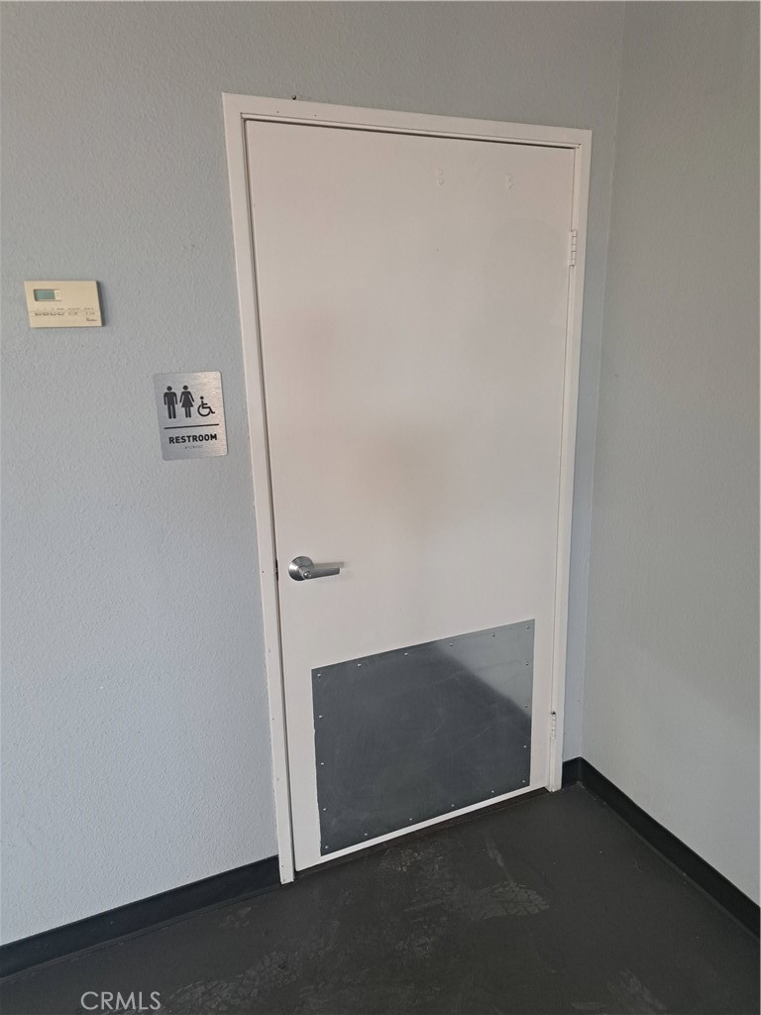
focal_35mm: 24
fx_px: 703
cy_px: 508
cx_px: 380
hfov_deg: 56.8
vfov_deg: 71.6
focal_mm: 5.23
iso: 200
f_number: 1.8
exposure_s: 1/60
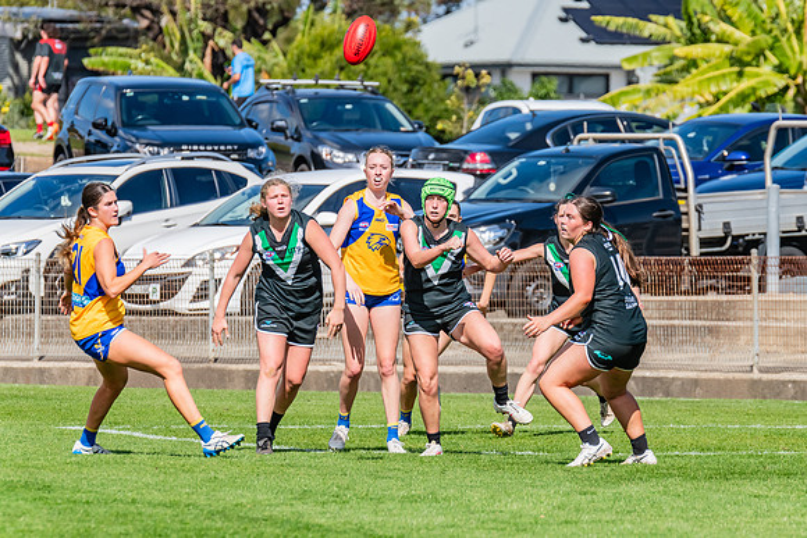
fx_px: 9915
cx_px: 461
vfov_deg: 3.1
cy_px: 293
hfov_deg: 4.7
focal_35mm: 442
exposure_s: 1/1600
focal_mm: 380
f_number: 10
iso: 800
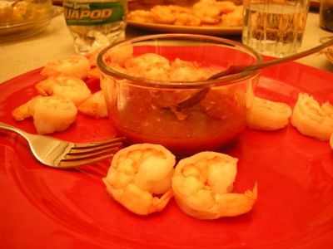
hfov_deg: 52.6
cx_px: 166
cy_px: 124
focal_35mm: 35
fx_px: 337
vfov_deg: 40.7
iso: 100
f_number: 2.8
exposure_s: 1/1.8
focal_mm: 5.8
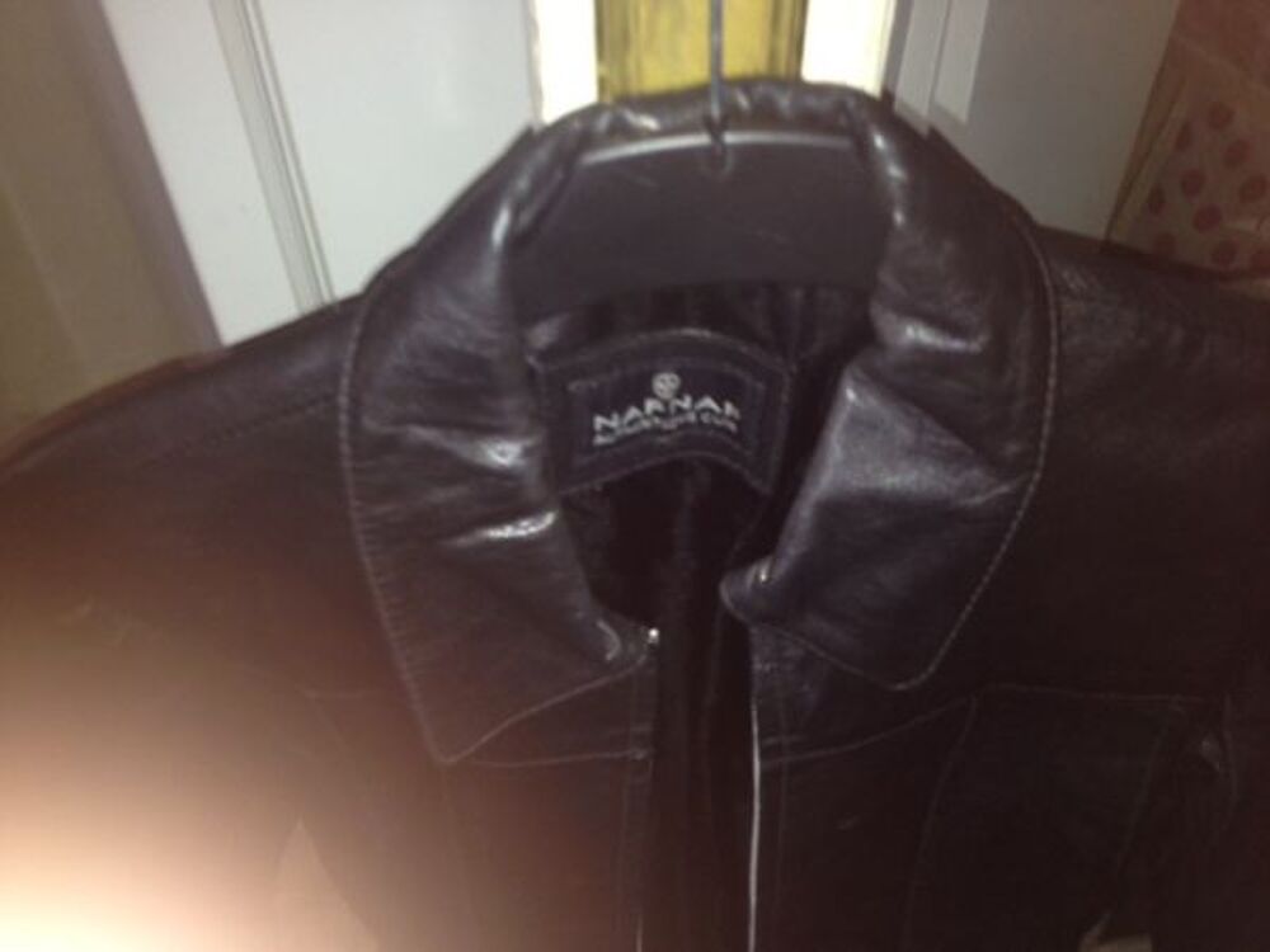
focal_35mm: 35
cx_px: 635
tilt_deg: -48.7
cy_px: 476
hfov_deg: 52.6
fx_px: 1284
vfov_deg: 40.7
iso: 64
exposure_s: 1/16
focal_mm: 4.28
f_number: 2.4
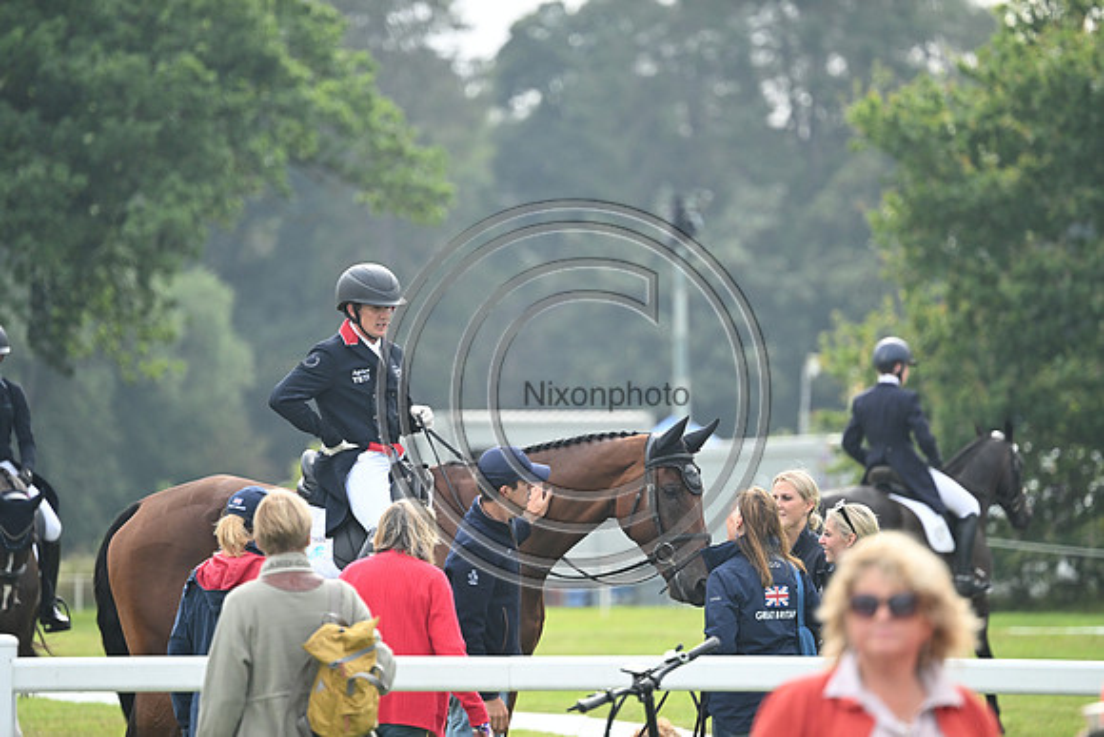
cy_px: 368
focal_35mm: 400
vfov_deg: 3.4
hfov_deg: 5.2
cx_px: 552
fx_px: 12269
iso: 1600
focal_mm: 400
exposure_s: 1/1250
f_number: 5.6
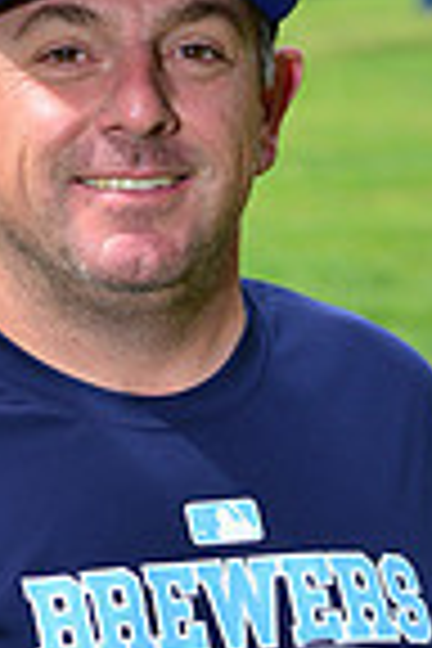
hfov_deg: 3.1
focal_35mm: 443
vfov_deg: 4.6
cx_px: 245
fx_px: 7973
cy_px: 792
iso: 200
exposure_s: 1/200
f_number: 10
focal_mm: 110
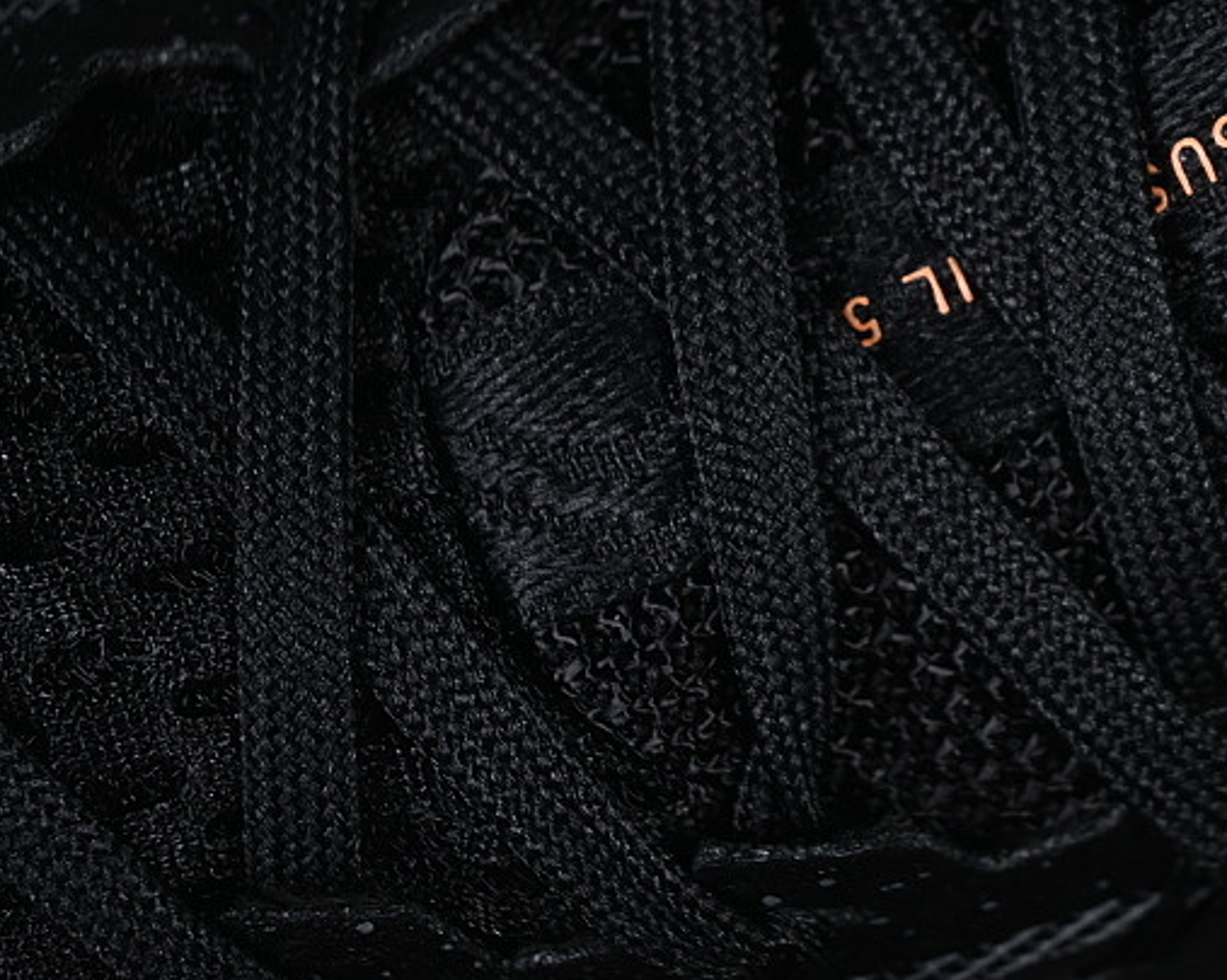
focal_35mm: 150
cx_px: 1135
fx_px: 5444
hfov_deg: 12.7
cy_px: 230
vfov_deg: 10.3
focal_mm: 50
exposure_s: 1/50
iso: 160
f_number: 6.3
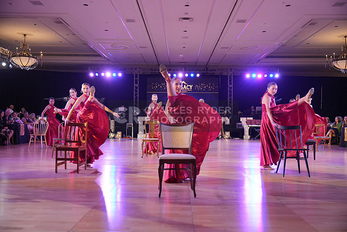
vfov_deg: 38.9
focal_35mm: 34
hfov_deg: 55.8
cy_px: 116
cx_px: 174
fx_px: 328
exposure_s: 1/500
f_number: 2.8
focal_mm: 34
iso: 2500
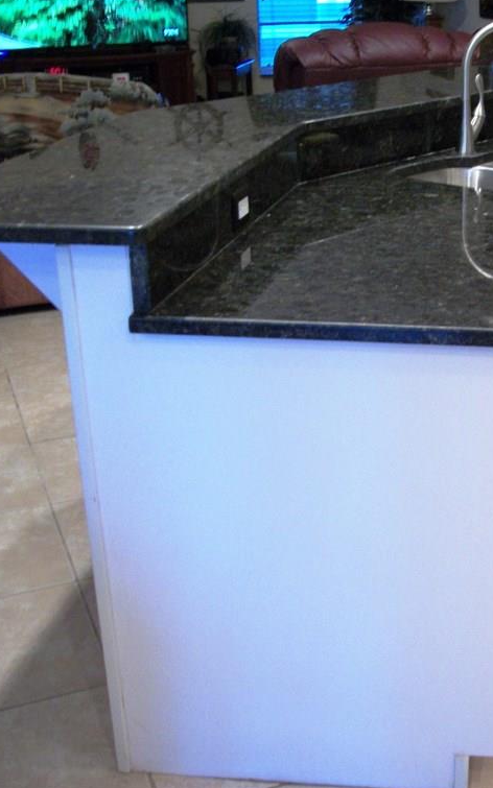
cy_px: 393
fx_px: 989
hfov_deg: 27.4
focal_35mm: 46
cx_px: 405
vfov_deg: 43.5
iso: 177
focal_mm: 5.7
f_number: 2.9
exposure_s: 1/8
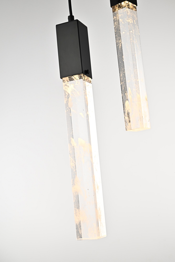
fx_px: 423
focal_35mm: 58
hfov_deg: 23.4
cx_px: 88
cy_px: 131
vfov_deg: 34.5
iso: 100
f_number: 22
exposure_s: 1/15
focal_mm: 58
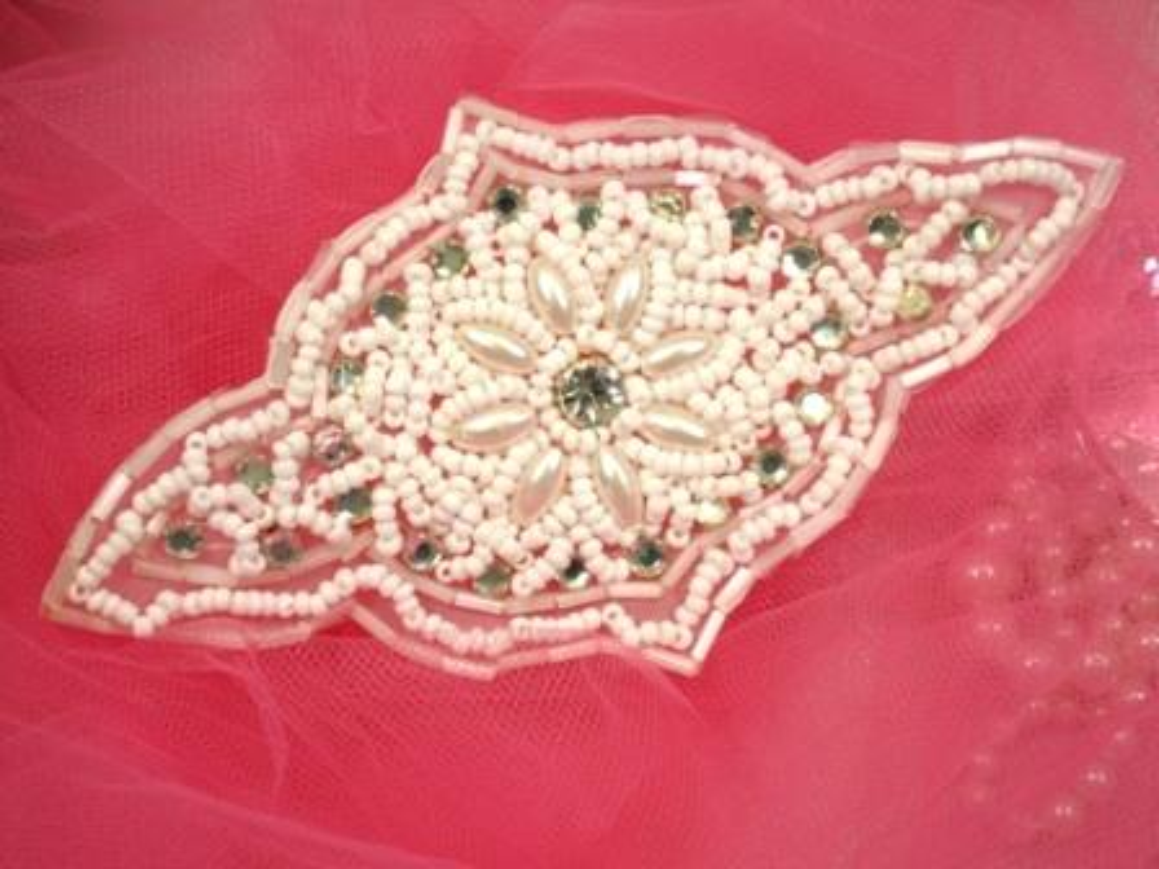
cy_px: 434
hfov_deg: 25.7
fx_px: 2545
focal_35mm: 76
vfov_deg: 19.4
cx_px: 580
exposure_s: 1/125
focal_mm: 13.7
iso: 80
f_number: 4.4
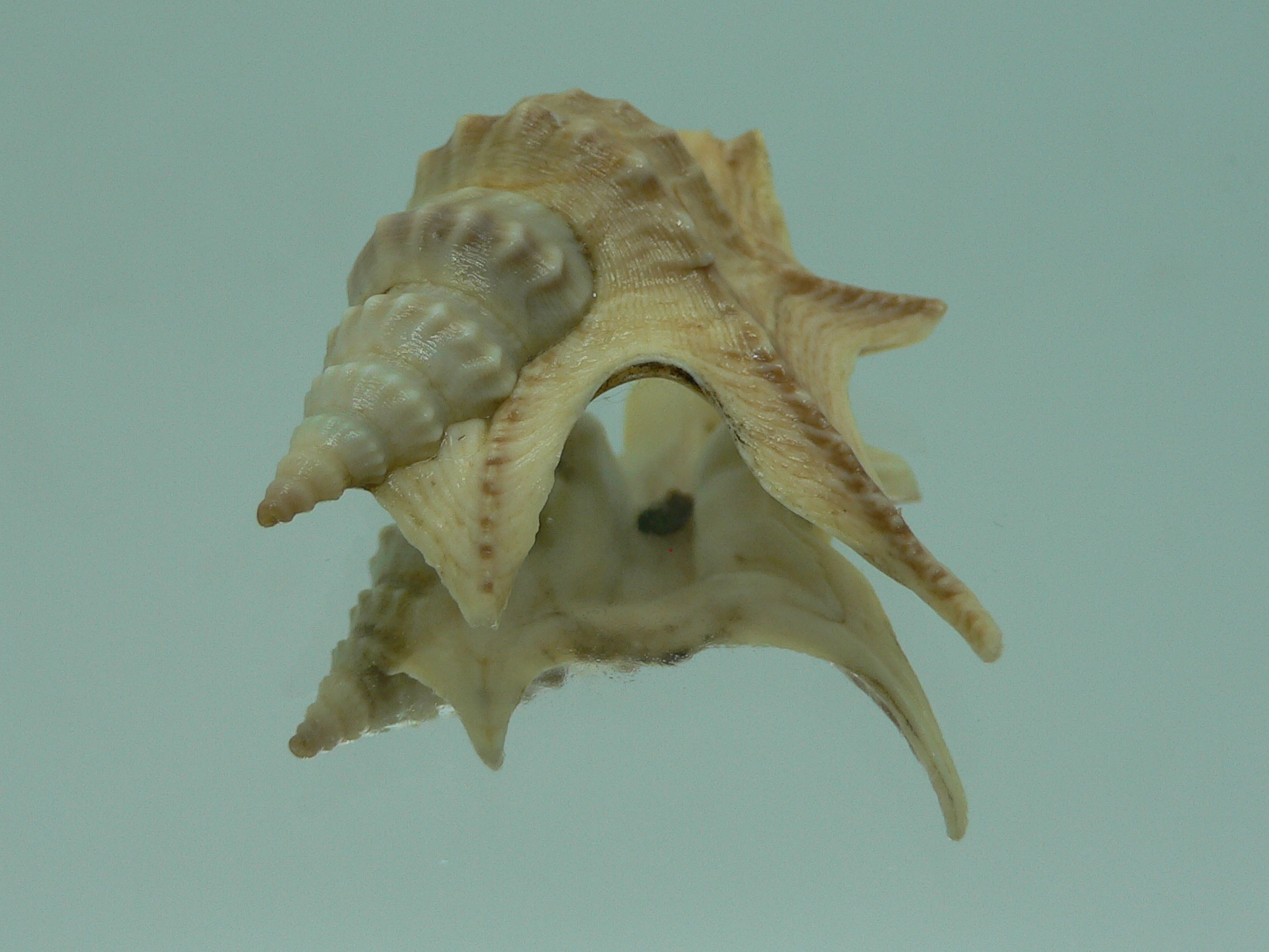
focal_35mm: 43
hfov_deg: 43.8
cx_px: 584
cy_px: 435
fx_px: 1576
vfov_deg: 33.6
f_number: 2.8
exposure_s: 1/80
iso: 80
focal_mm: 4.6
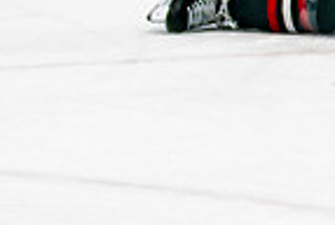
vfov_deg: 2.4
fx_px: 5325
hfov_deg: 3.6
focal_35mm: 571
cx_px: 388
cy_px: -213
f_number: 2.8
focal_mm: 70
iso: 320
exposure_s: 1/640
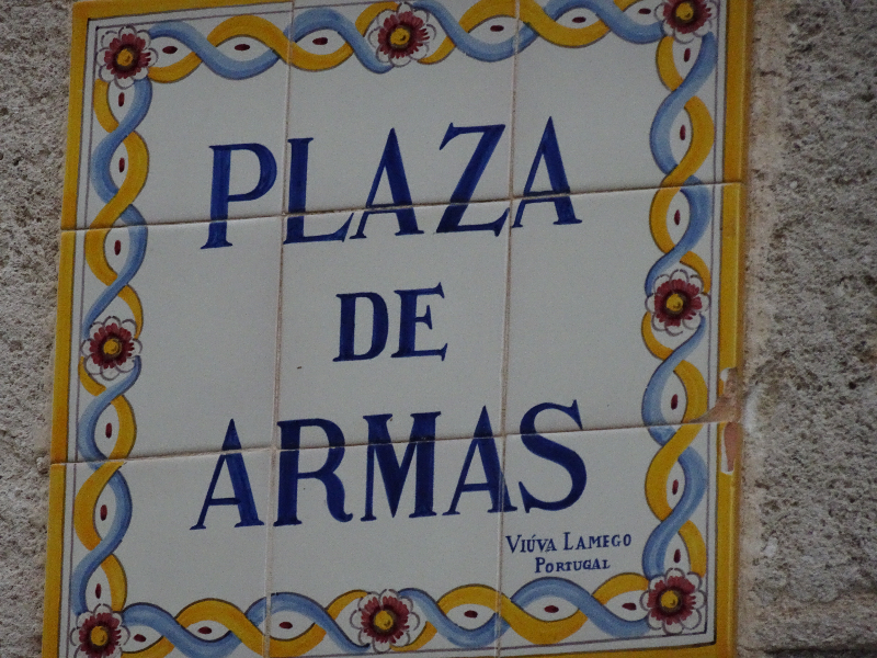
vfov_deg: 3.9
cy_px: 329
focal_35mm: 377
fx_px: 9551
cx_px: 438
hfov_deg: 5.3
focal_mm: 64.38
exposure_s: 1/125
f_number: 6.3
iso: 800
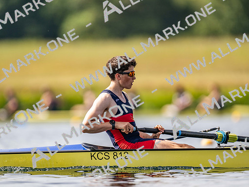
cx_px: 130
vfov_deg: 2.3
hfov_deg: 3.0
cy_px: 94
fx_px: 4691
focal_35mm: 652
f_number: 4
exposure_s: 1/2500
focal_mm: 600
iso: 200
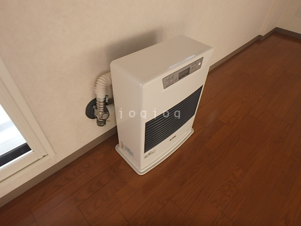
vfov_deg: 63.4
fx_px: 183
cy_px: 113
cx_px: 150
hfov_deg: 79.0
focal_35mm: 21
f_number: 3.5
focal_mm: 3.7
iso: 125
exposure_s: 1/60
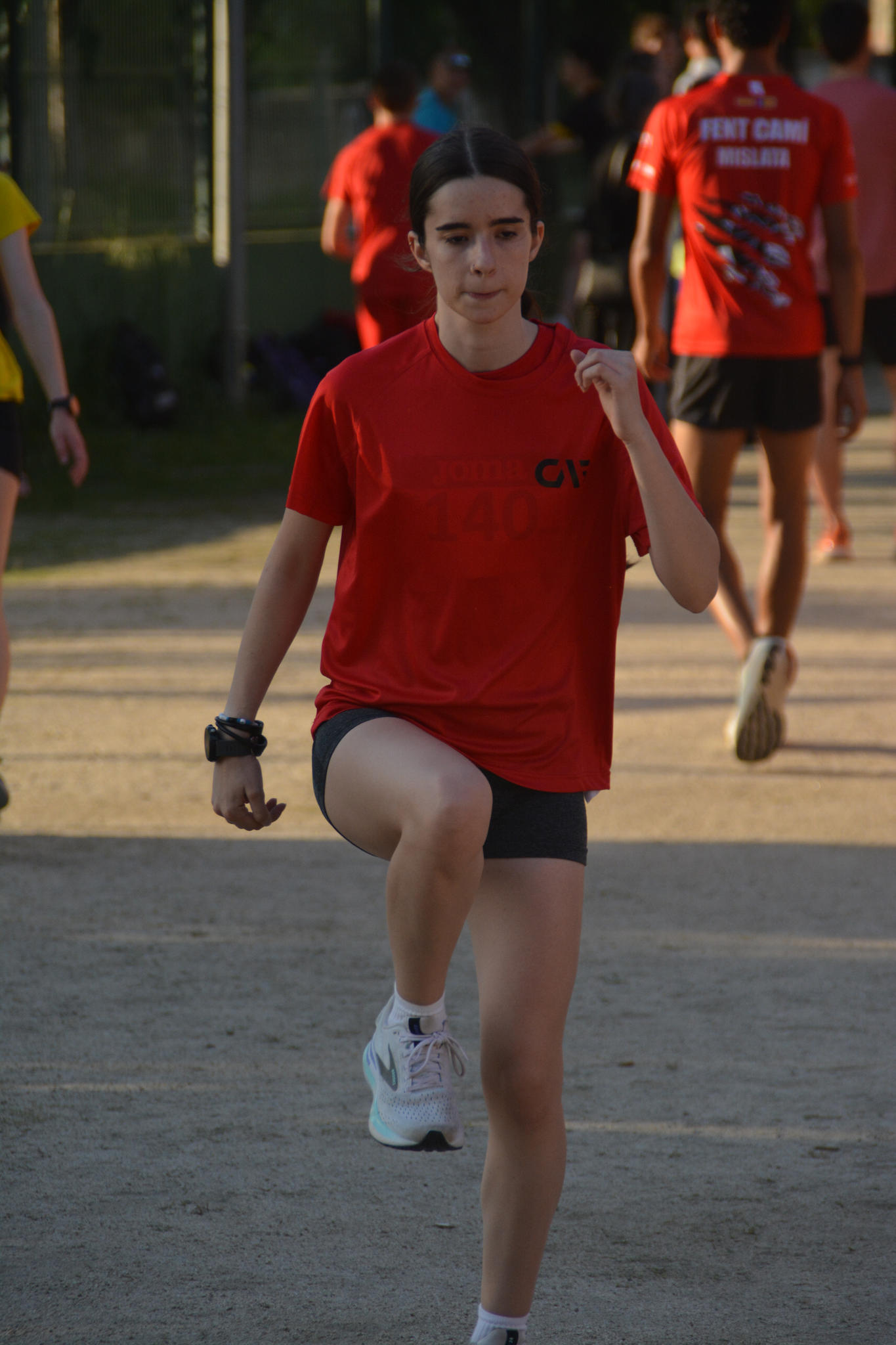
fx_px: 11201
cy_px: 672
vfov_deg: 6.9
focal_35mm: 300
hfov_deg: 4.6
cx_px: 448
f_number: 6.3
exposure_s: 1/1000
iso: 640
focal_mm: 200
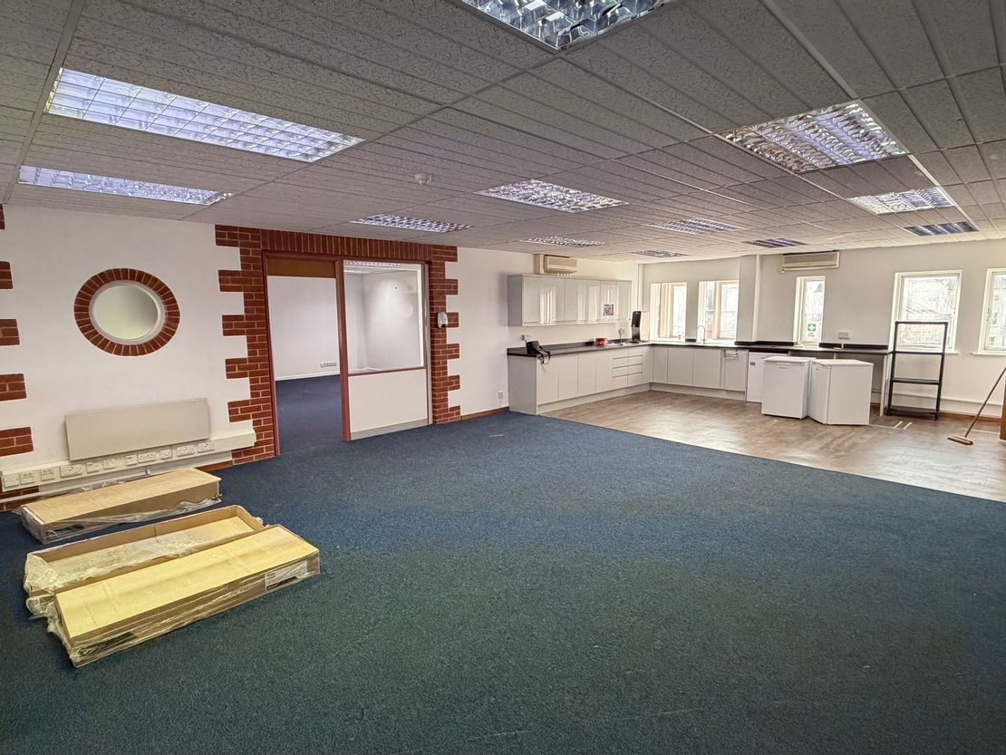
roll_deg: +0.7
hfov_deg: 102.1
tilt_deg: -7.6
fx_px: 407
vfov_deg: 85.7
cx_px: 503
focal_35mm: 14
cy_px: 378
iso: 125
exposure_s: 1/100
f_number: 2.2
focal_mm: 2.22
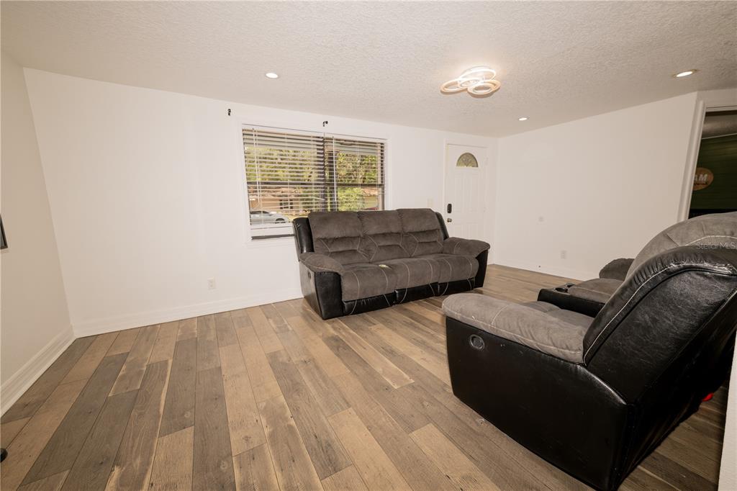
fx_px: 287
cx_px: 368
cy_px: 246
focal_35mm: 14
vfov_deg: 81.2
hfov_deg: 104.3
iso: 64
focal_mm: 14
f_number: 5.6
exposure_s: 1/80
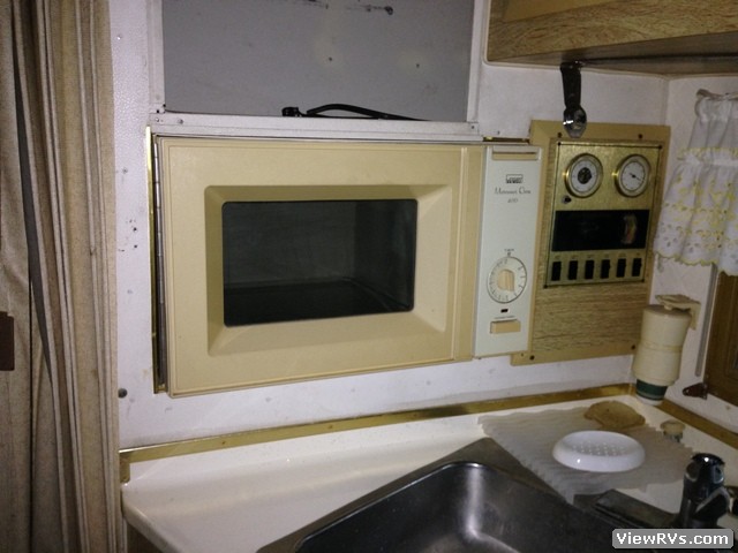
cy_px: 276
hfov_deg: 55.4
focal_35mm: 33
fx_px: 704
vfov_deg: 42.9
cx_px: 369
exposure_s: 1/16
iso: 125
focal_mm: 4.12
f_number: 2.4
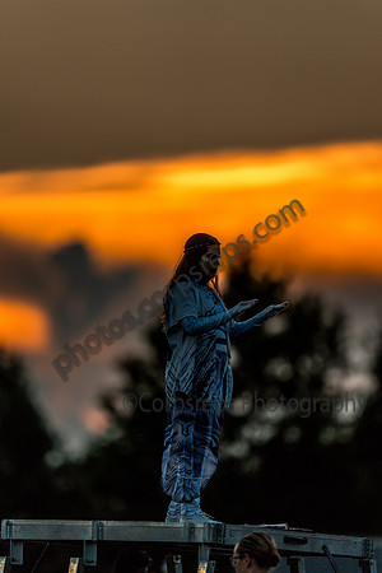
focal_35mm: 400
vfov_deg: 5.2
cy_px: 286
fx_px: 6366
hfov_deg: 3.4
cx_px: 191
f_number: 2.8
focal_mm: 400
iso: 320
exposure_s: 1/4000
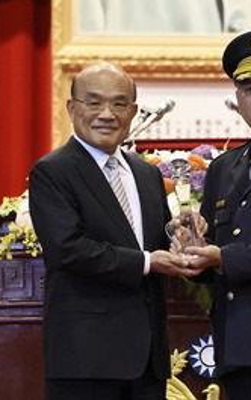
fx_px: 5048
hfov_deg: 2.8
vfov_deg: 4.5
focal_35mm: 462
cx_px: 195
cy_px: 200
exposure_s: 1/200
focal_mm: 200
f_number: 5.6
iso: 6400
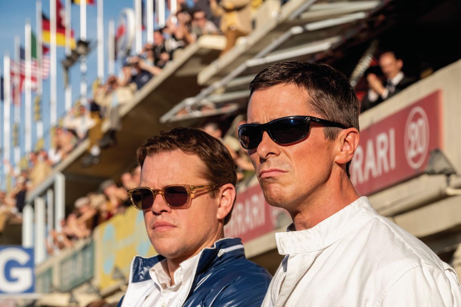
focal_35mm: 131
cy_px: 154
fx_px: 1677
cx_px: 230
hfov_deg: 15.7
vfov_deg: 10.5
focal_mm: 87.1
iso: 320
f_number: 8
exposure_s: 1/500
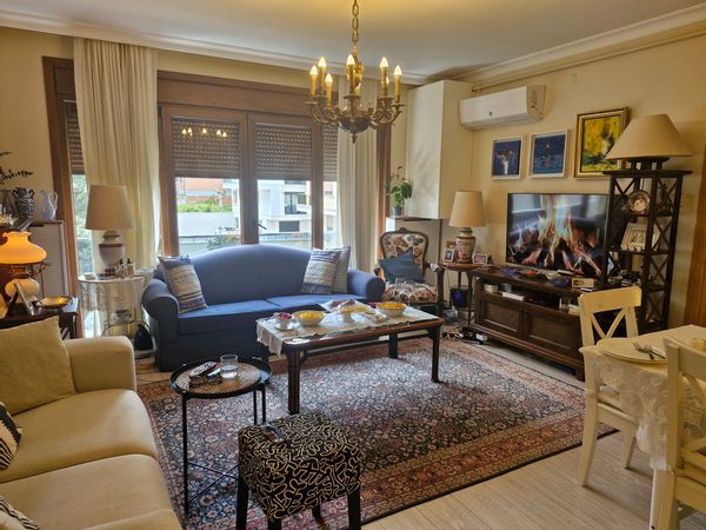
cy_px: 265
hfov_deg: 73.9
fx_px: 469
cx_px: 353
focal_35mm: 23
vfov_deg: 58.9
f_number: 1.8
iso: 64
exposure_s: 1/100
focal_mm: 5.54
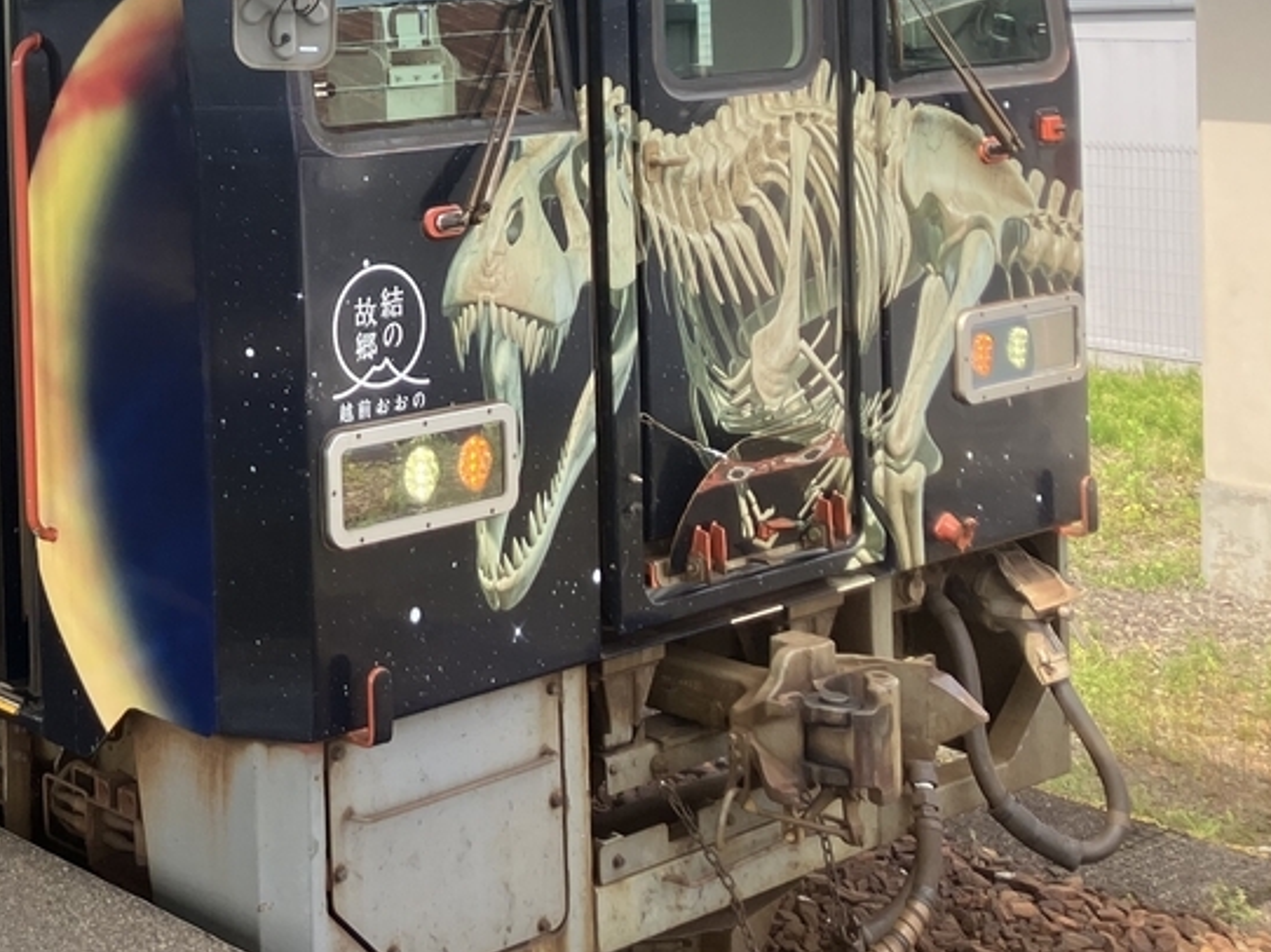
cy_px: 21
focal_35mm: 62
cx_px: -77
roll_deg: +2.0
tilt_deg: -1.3
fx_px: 2275
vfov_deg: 22.8
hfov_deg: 28.7
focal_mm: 3.99
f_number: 1.8
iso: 32
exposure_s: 1/623
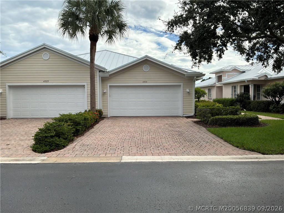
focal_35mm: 28
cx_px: 142
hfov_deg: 63.4
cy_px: 106
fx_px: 230
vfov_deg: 49.7
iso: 25
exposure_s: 1/1675
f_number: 1.8
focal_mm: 3
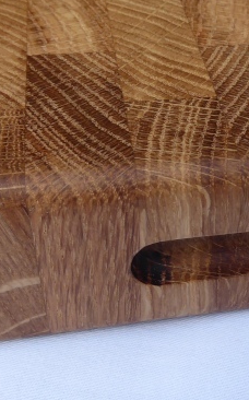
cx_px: 204
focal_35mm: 58
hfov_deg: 22.0
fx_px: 631
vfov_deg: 35.1
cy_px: 193
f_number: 3.3
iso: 80
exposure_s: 1/500
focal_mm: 4.3
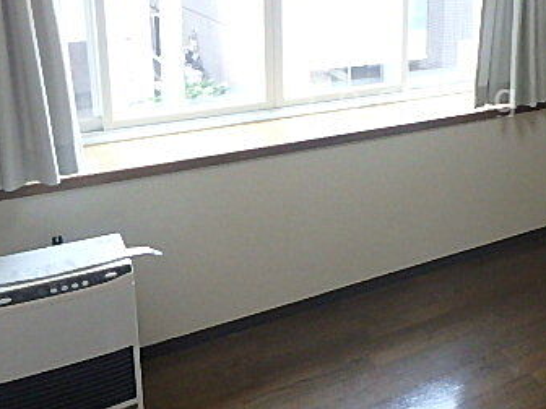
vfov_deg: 35.1
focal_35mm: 40
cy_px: 97
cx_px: 413
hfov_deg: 45.1
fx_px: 631
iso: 800
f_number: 3.5
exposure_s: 1/125
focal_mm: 3.7
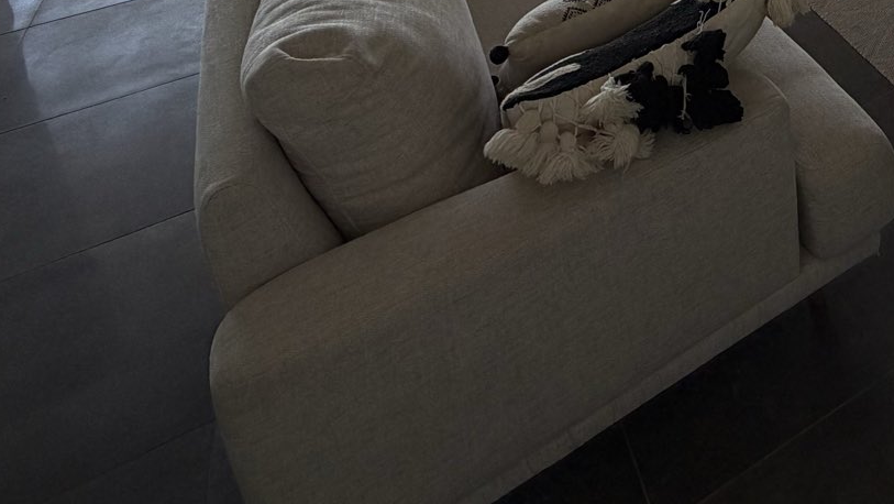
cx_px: 852
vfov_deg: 24.4
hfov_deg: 47.8
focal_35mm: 36
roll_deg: +2.6
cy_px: -280
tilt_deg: -15.3
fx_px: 854
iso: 25
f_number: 2.2
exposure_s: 1/770
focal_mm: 2.22
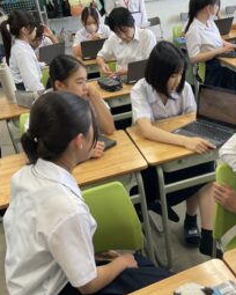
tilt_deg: -28.3
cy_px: 149
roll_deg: +5.5
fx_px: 349
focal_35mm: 40
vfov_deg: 45.8
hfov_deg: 36.8
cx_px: 164
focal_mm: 3
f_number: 1.8
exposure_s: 1/60
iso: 50
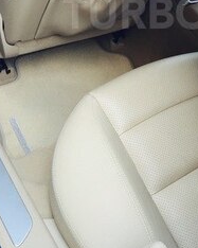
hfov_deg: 24.8
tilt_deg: -35.8
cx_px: 172
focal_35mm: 60
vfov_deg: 29.8
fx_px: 440
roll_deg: -11.0
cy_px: 13
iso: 50
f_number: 2.2
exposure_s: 1/100
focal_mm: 4.15
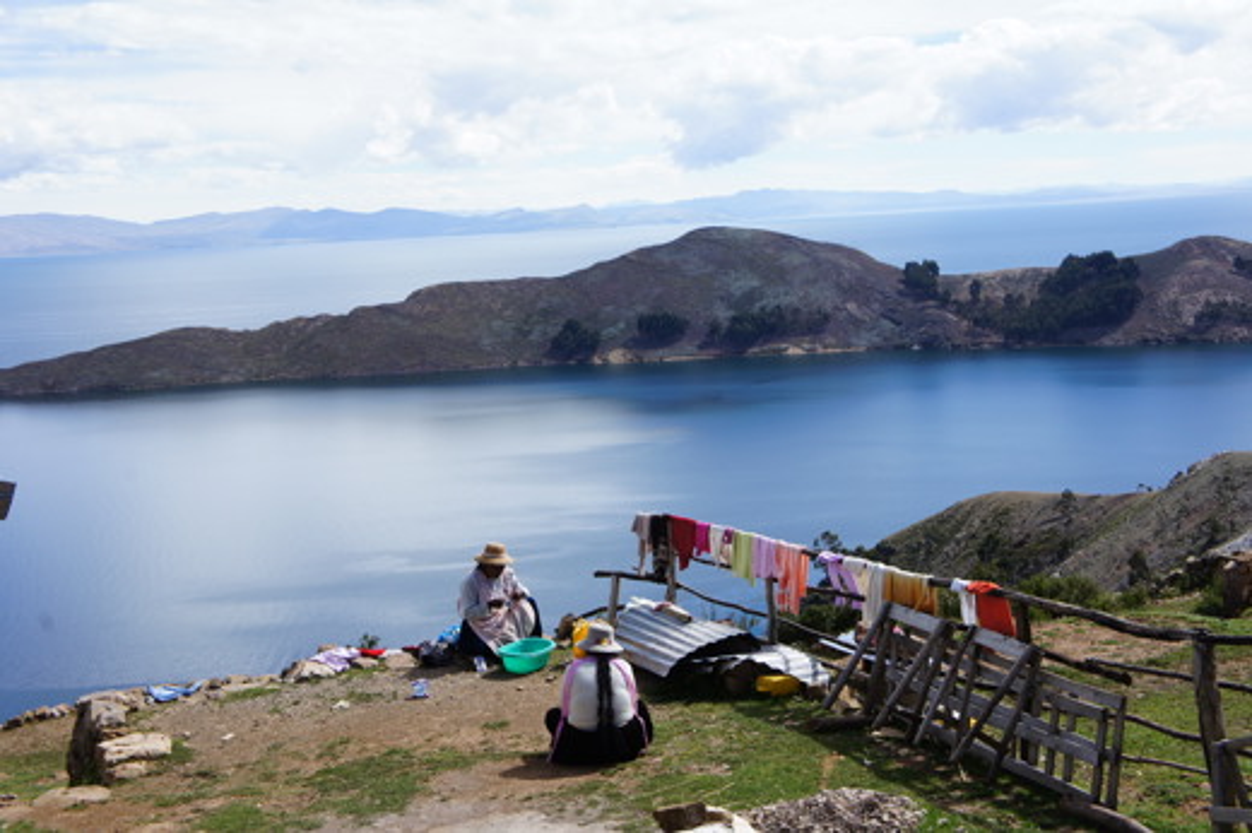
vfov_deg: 25.7
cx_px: 626
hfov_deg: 37.9
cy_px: 416
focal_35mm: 52
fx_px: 1825
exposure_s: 1/160
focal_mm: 35
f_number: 13
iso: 200
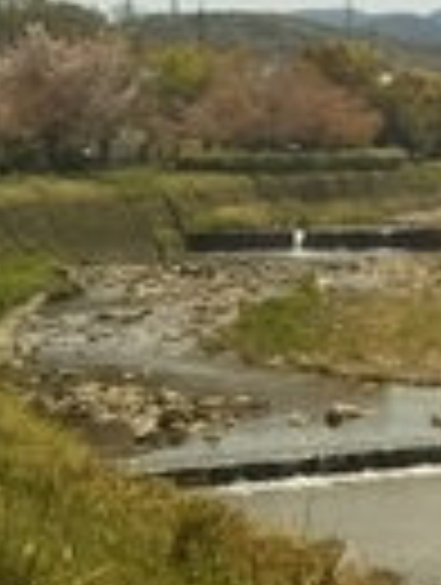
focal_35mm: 115
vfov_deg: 17.1
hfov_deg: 12.2
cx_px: 682
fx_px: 1947
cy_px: 369
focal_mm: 4
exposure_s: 1/1045
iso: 40
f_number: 2.2
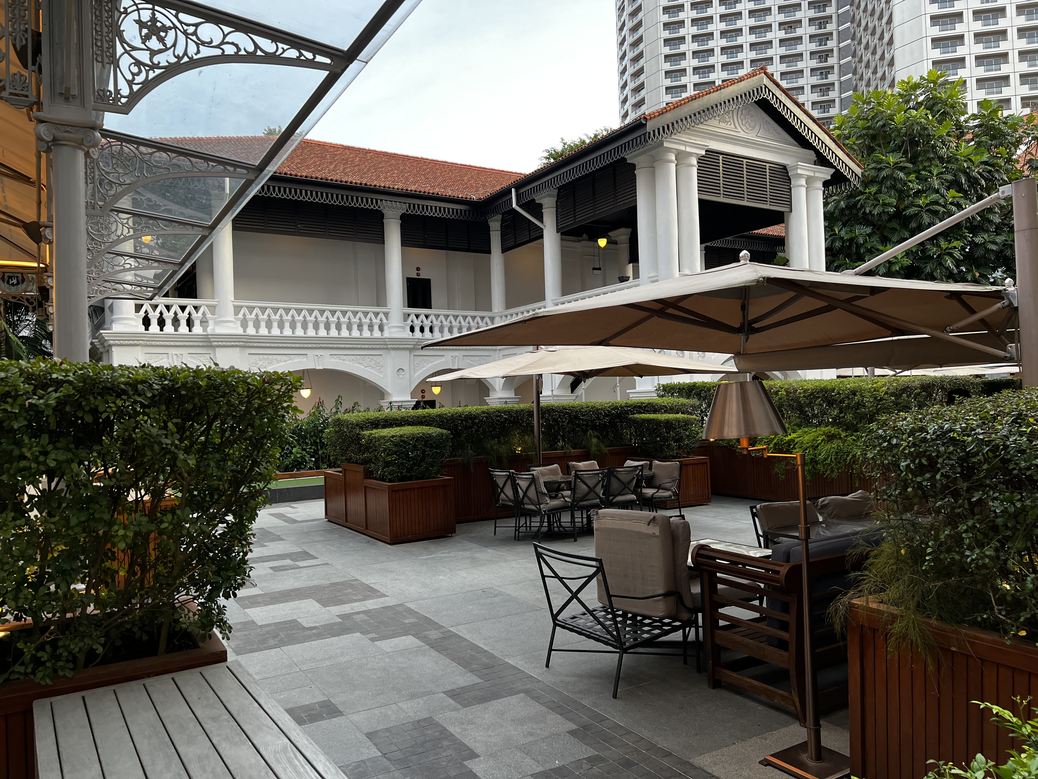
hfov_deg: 67.3
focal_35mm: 26
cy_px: 390
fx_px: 780
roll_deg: +2.0
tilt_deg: +0.9
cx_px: 519
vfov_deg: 53.1
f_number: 1.5
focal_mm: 5.7
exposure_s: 1/100
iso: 100
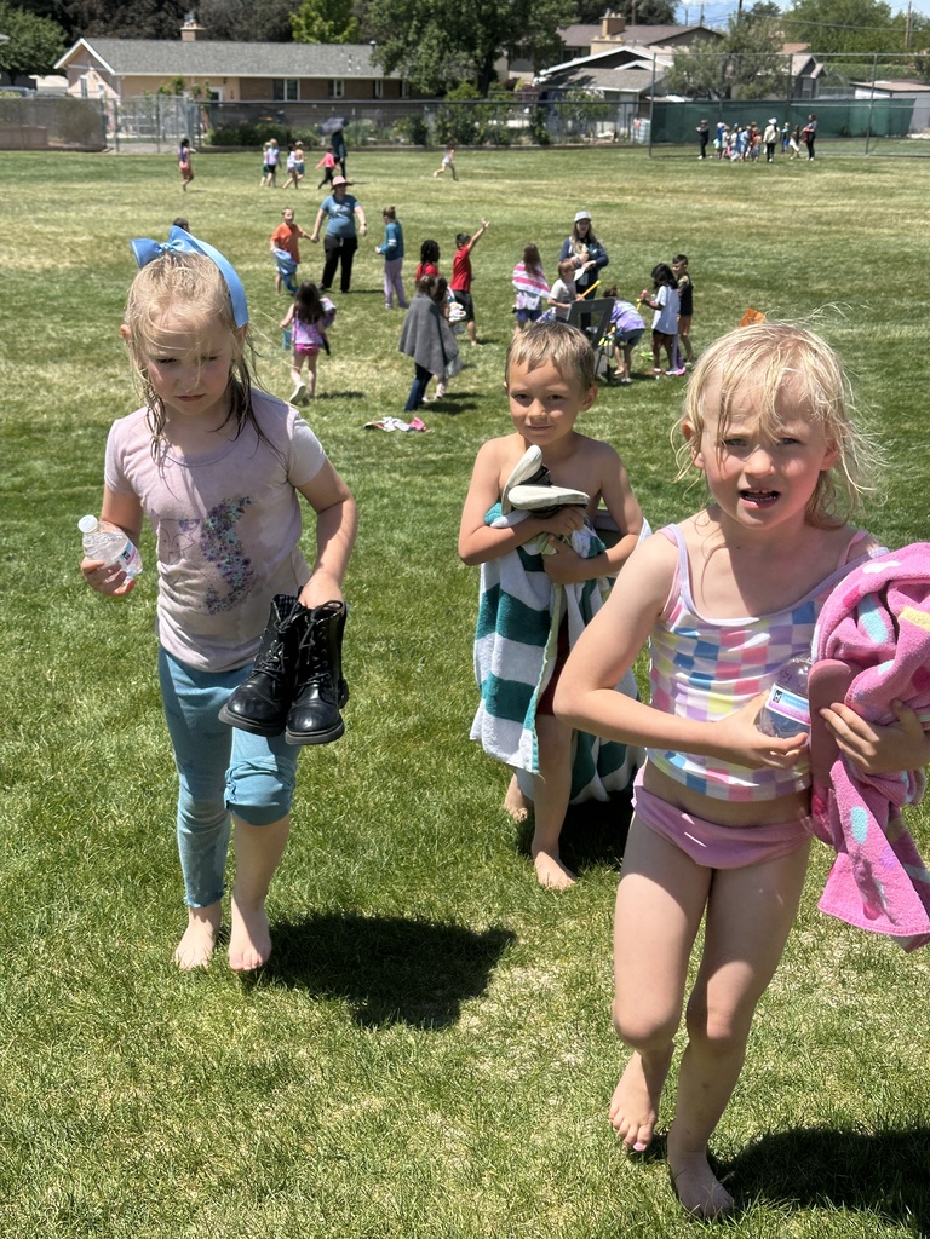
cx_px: 465
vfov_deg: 39.7
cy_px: 620
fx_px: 1719
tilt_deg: -18.4
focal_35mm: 48
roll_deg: -2.5
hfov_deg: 30.3
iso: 64
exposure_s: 1/3597
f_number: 1.78
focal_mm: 6.86
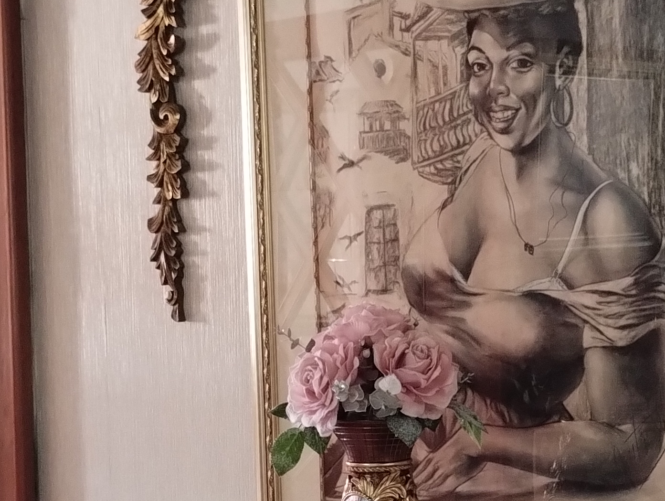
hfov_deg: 23.4
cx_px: 538
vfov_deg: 17.9
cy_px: 373
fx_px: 1578
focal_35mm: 82
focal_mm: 4.27
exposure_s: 1/20
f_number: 1.8
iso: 1766
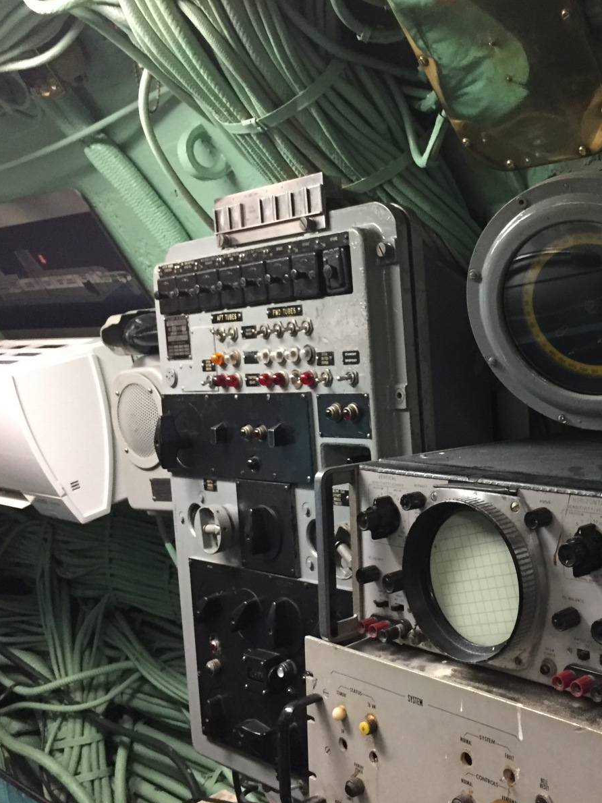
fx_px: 905
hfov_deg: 35.3
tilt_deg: -3.6
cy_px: 404
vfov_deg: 47.9
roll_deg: +0.9
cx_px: 505
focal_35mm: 39
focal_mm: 4.15
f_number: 2.2
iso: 250
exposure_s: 1/30
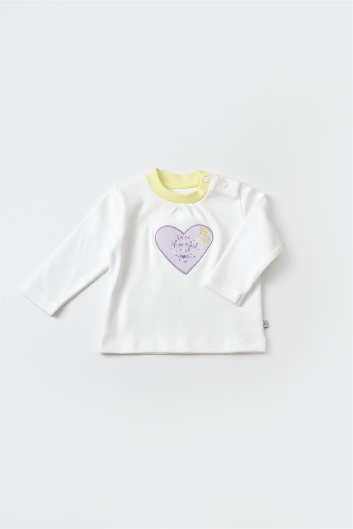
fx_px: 772
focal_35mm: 52
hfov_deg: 25.8
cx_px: 176
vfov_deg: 37.9
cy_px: 264
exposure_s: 1/125
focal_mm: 35
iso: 100
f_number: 13
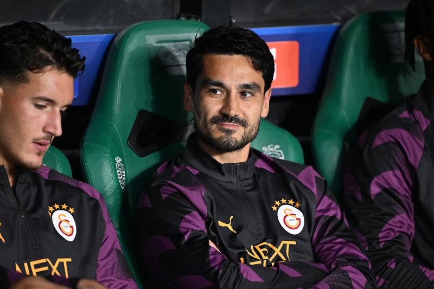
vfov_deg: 3.4
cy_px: 144
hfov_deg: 5.2
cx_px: 217
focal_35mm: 400
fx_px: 4821
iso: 3200
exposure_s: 1/1250
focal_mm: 400
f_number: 3.2
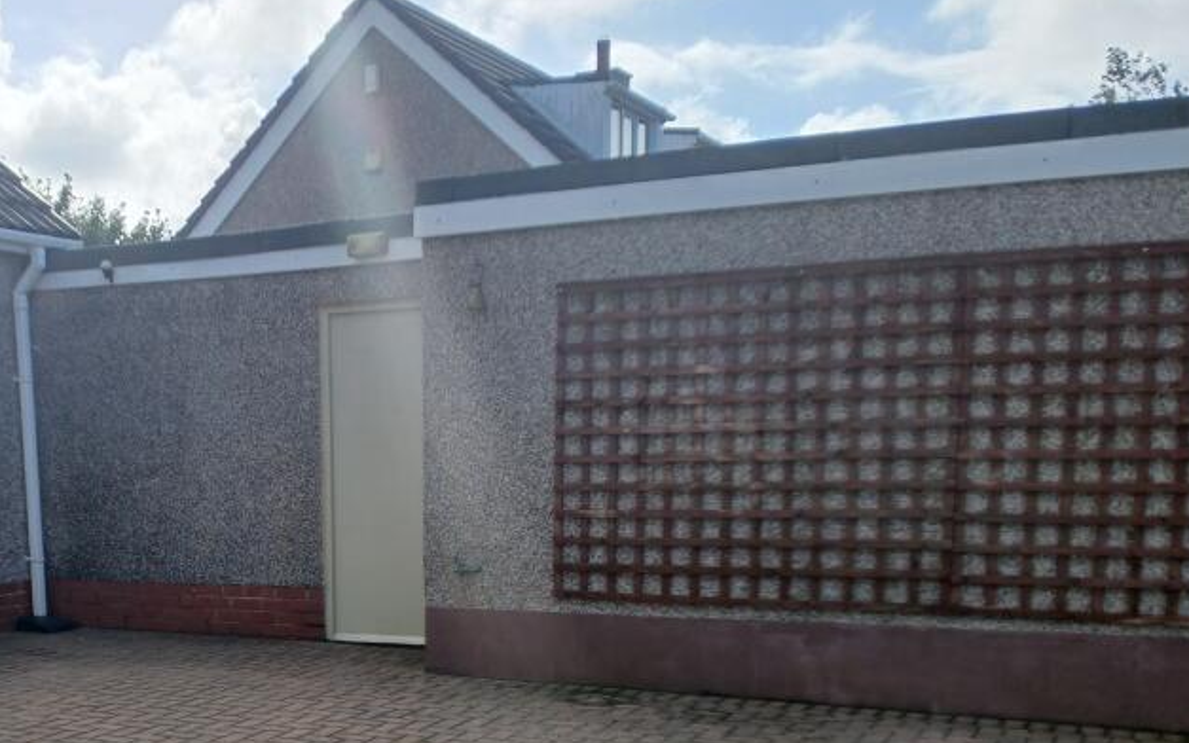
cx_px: 300
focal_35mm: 45
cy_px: 677
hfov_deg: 43.0
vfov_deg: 27.5
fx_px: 1458
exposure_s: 1/485
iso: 20
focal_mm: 3.98
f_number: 1.8
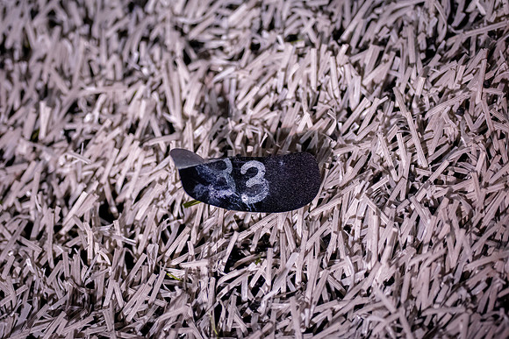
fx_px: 2963
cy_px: 190
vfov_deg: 6.6
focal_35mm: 210
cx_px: 226
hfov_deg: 9.8
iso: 2000
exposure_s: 1/1250
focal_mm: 135
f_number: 1.8
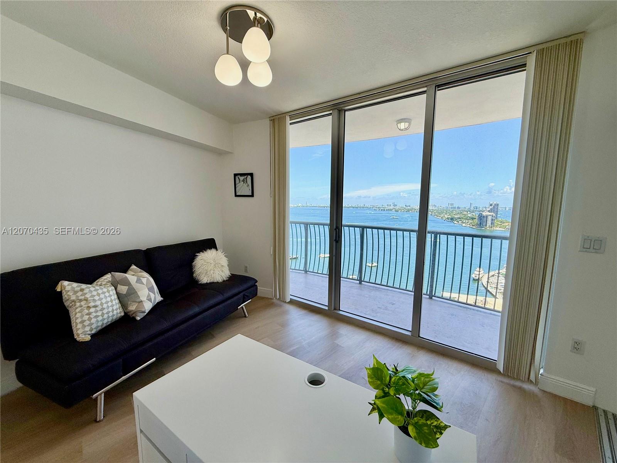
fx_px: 250
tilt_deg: -5.9
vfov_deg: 85.7
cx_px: 308
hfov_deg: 102.1
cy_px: 232
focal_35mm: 14
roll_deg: -1.0
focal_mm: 2.22
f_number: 2.2
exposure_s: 1/359
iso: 50
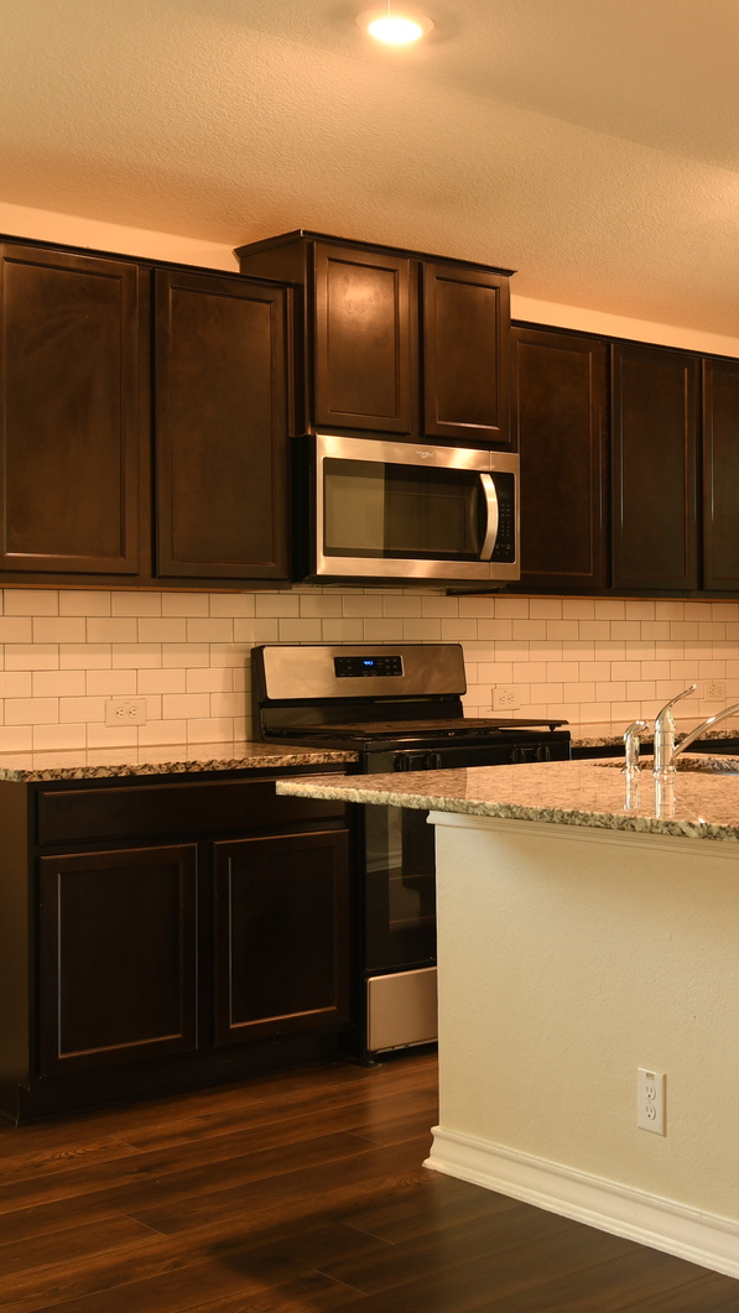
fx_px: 1672
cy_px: 648
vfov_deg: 42.9
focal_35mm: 48
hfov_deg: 23.9
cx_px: 729
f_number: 9
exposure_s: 1/2.5
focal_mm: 20
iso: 200
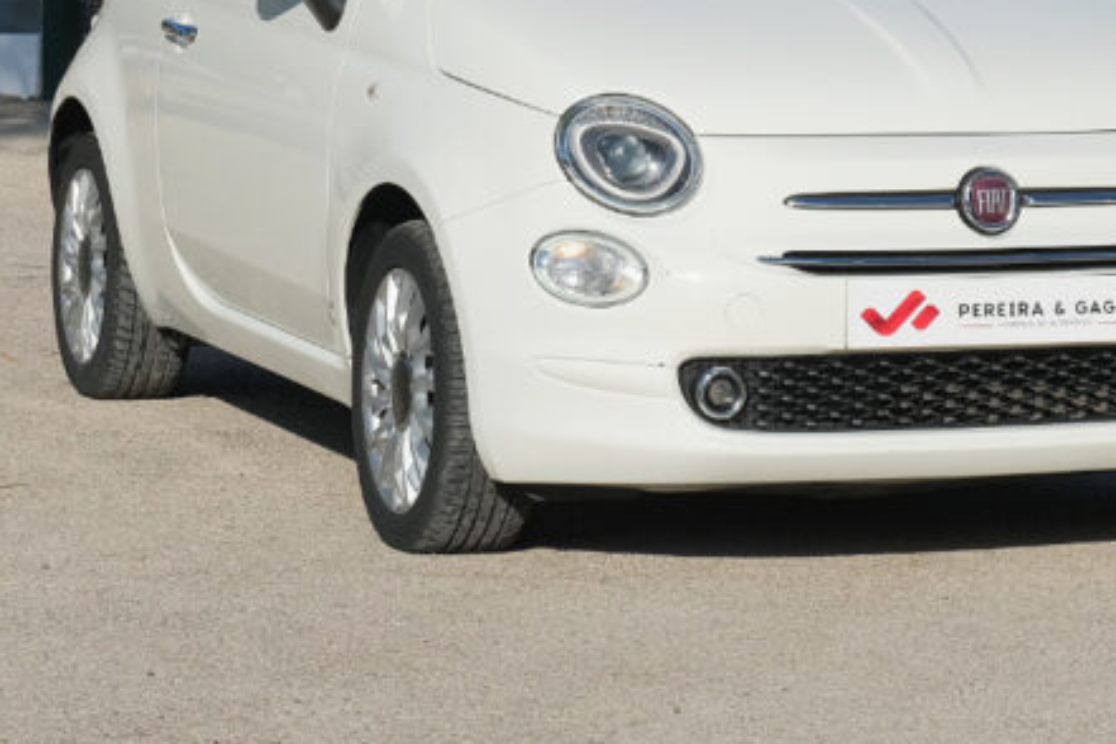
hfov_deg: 13.0
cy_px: 80
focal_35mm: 158
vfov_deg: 8.7
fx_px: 4898
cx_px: 767
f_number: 9
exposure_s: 1/500
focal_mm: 45
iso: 160
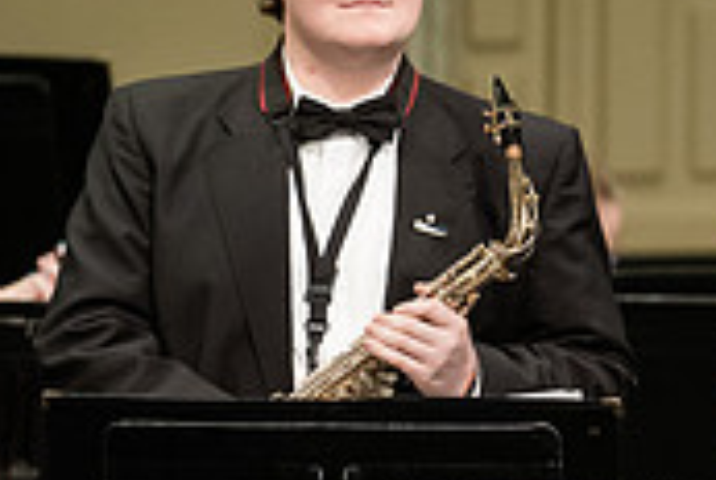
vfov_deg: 1.4
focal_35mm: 1003
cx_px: 952
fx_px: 19983
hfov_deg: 2.1
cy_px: 246
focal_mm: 300
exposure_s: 1/250
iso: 4000
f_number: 3.2
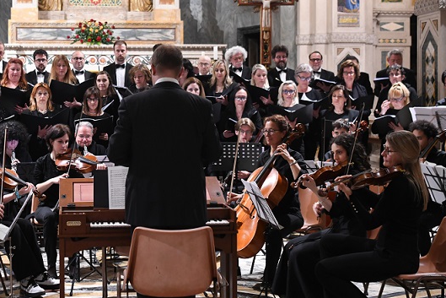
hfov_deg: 31.6
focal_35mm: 63
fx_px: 781
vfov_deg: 21.5
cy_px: 108
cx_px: 145
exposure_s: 1/40
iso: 1600
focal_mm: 34
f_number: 2.8
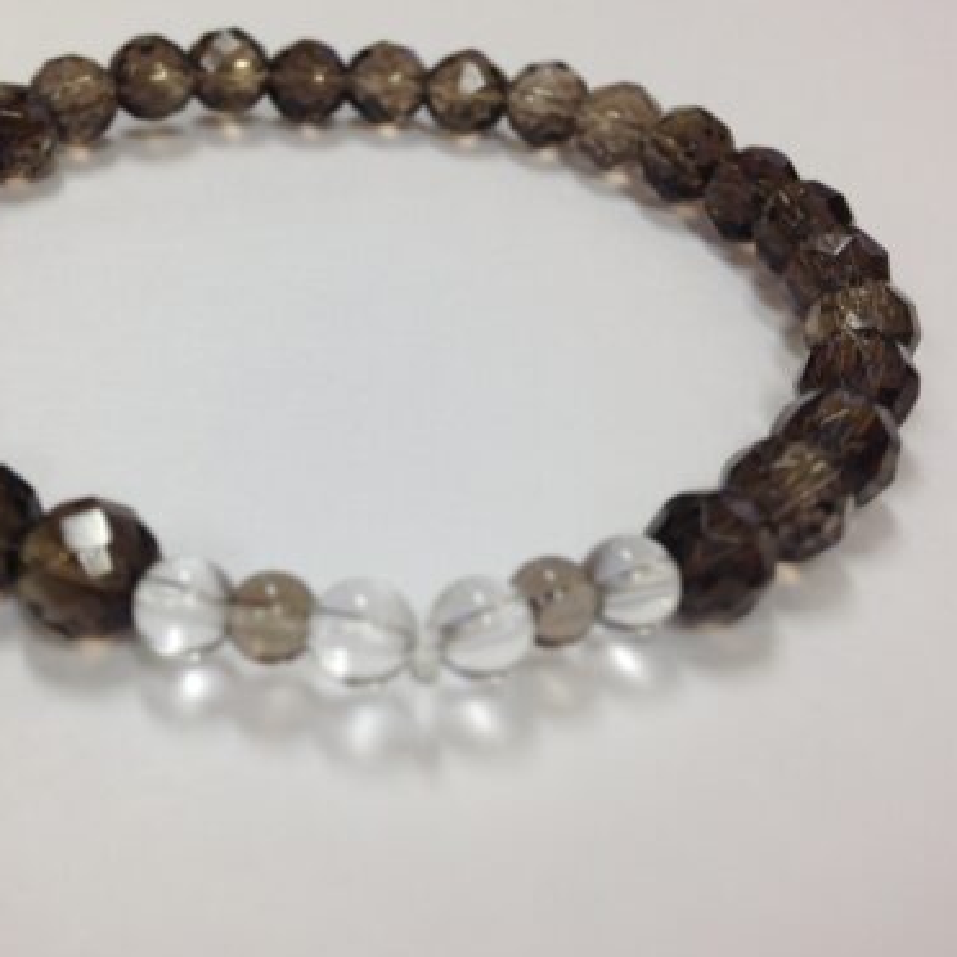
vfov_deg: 36.0
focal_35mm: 47
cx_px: 337
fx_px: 1470
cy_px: 432
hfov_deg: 35.8
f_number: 2.4
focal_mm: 4.12
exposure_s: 1/20
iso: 50
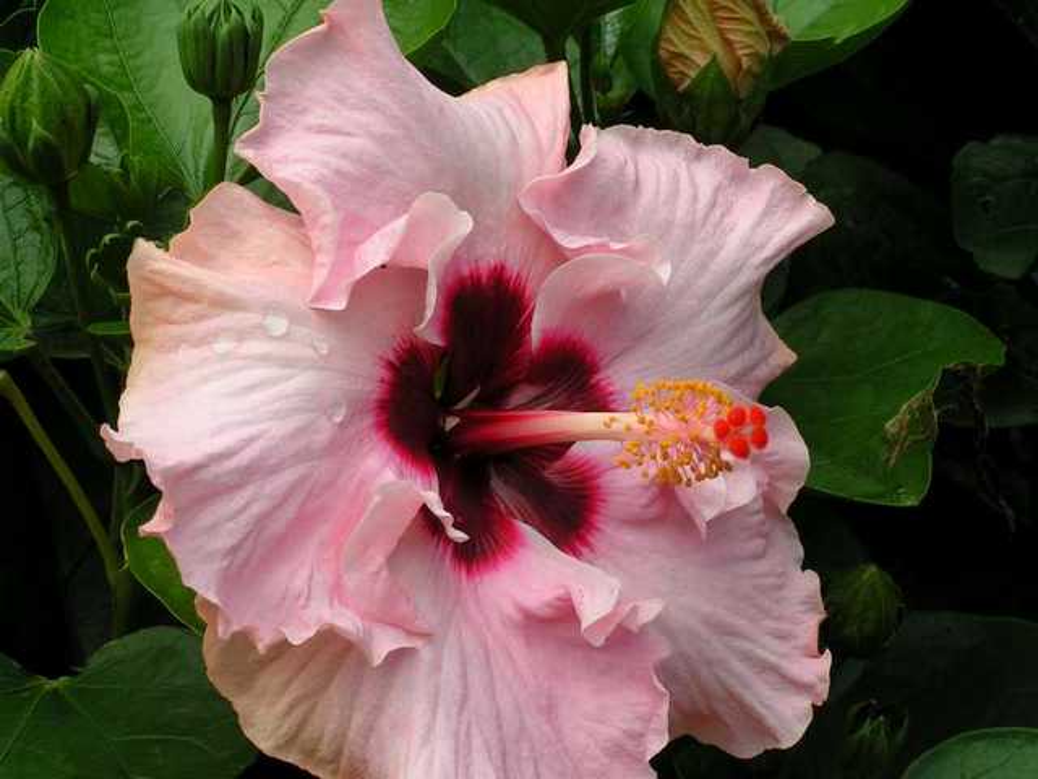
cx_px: 519
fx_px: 3568
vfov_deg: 12.5
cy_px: 390
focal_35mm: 119
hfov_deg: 16.6
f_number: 5.6
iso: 50
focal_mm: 18.2
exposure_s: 1/250
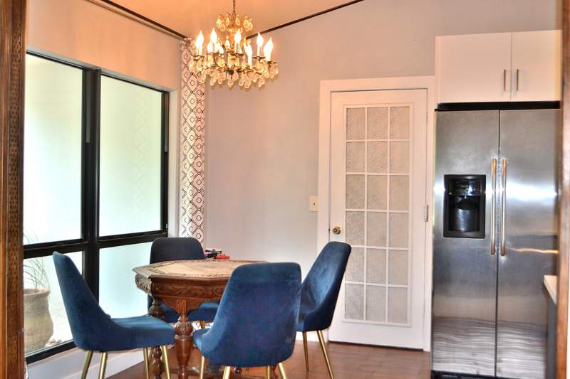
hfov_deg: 49.6
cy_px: 190
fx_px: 617
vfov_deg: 34.2
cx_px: 285
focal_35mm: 39
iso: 400
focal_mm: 26
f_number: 4.2
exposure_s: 1/60
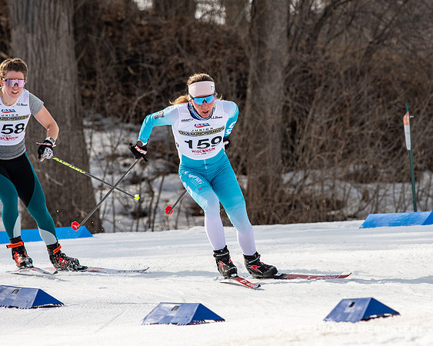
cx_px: 253
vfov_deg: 2.9
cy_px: 170
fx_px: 6918
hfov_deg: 3.6
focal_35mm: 540
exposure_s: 1/2000
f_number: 6.3
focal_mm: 300
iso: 400
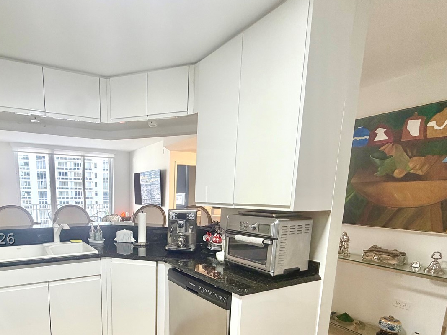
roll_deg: +0.3
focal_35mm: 21
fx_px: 271
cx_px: 143
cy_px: 239
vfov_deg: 60.9
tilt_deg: -7.7
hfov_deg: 76.1
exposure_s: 1/60
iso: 200
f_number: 2.2
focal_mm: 2.22
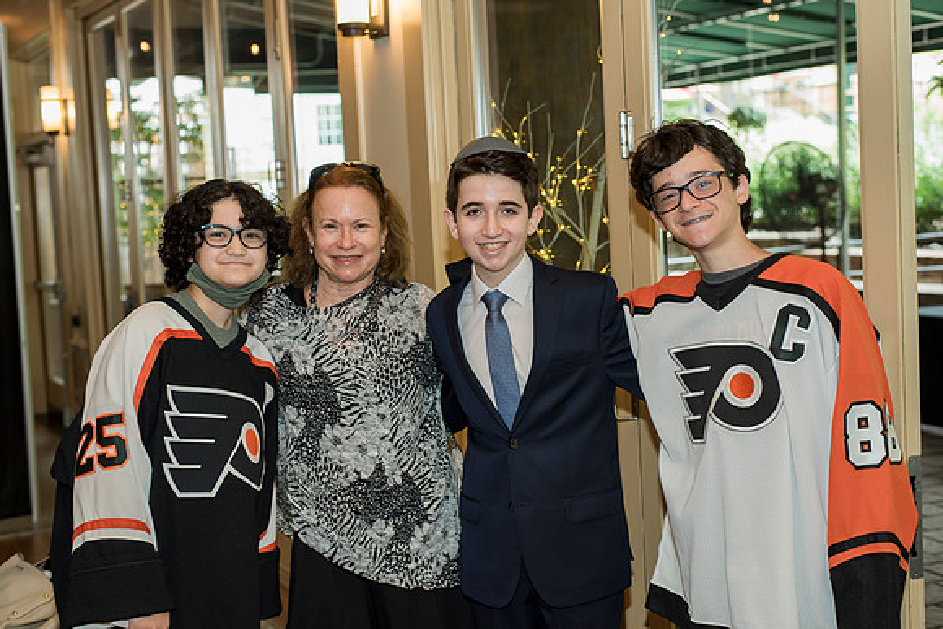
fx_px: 1310
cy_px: 314
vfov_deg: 27.0
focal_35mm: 50
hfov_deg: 39.6
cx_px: 472
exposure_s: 1/125
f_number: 4
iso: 800
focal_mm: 50
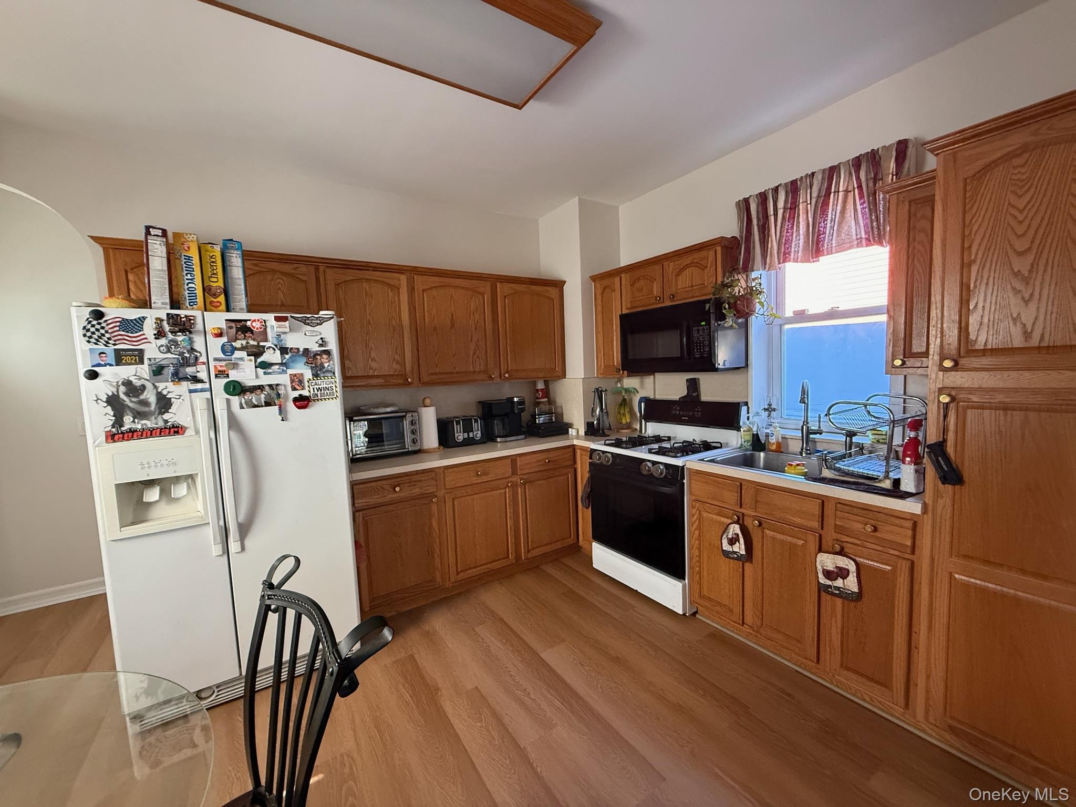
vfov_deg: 85.7
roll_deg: +1.6
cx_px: 538
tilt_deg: -4.4
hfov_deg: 102.1
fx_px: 435
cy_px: 404
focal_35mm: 14
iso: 500
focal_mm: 2.22
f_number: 2.2
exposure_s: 1/60
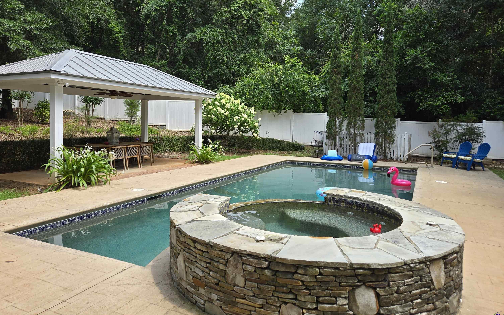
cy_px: 134
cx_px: 249
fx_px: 343
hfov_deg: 72.5
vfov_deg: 49.1
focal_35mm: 25
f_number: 1.8
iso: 25
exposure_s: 1/388
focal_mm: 5.4
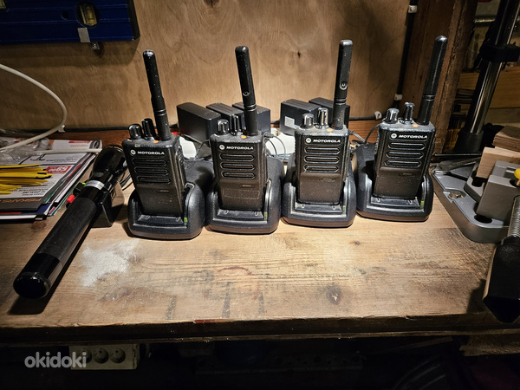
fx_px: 346
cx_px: 260
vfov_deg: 58.9
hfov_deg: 73.9
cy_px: 195
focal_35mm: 23
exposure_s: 1/100
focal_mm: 5.4
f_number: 1.8
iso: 200
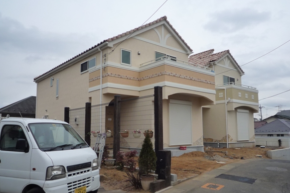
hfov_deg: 61.9
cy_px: 108
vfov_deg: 43.5
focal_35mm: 30
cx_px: 147
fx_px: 242
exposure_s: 1/500
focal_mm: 4.4
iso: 160
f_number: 2.8
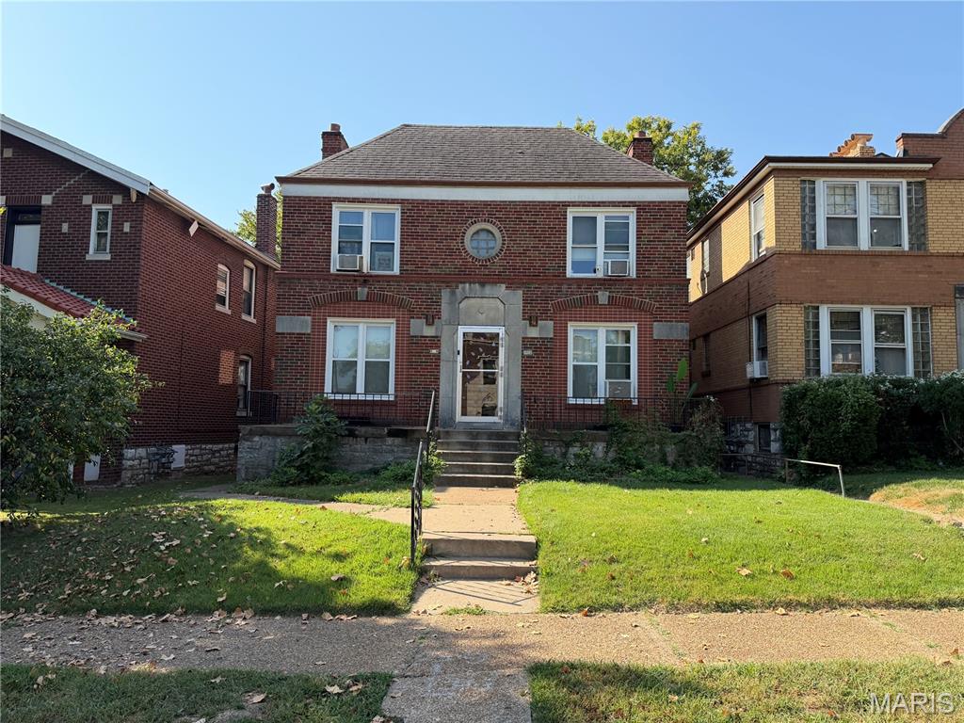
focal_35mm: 24
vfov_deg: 56.8
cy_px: 362
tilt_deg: +5.3
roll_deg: -1.5
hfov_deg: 71.6
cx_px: 482
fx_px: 668
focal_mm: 6.76
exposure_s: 1/2703
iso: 100
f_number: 1.78
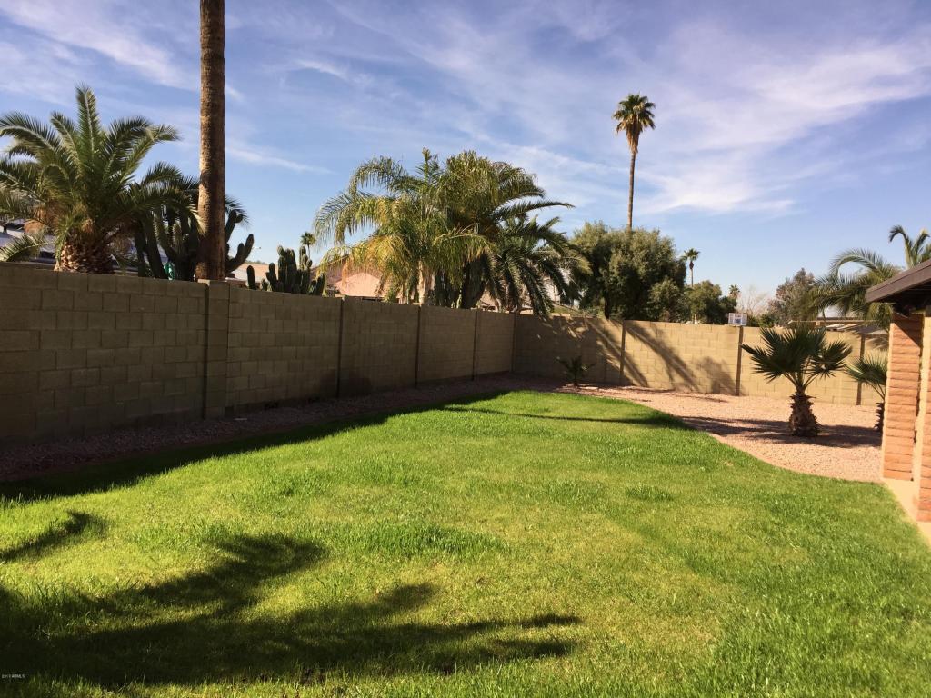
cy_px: 349
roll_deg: -4.1
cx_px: 466
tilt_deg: -2.0
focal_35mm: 29
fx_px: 780
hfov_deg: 61.7
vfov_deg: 48.2
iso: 32
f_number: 2.2
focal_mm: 4.15
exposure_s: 1/1647
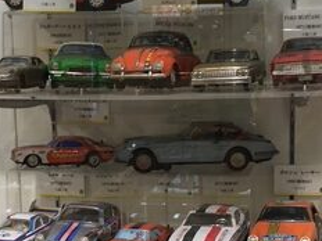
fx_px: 744
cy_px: 169
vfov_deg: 18.4
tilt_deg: -8.5
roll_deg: -0.1
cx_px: 147
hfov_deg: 24.4
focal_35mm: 80
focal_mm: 4.15
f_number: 2.2
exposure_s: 1/33
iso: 80
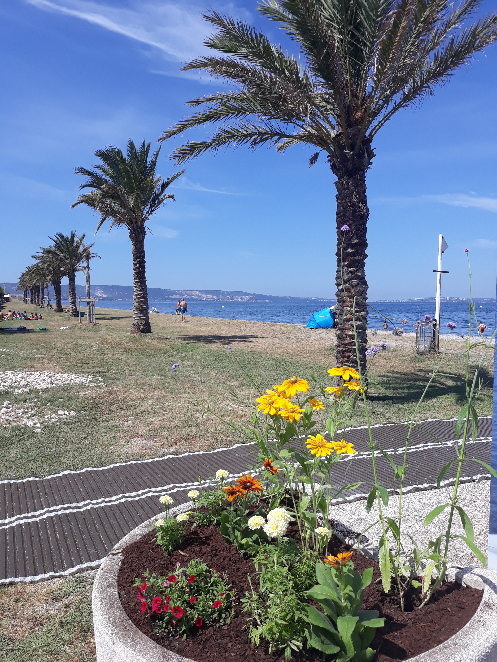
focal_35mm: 27
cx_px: 248
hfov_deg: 51.4
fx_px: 517
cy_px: 331
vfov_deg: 65.3
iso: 40
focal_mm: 3.71
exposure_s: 1/2237
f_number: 1.7
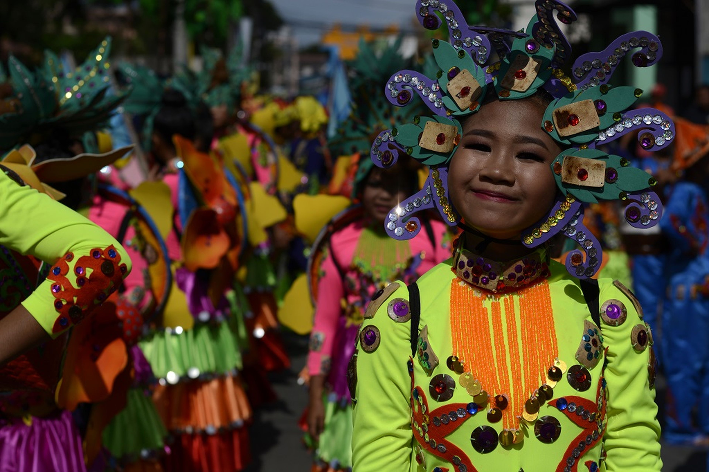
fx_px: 1477
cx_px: 354
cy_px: 236
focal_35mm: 75
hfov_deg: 27.0
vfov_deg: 18.2
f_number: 4
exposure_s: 1/4000
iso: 100
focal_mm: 50
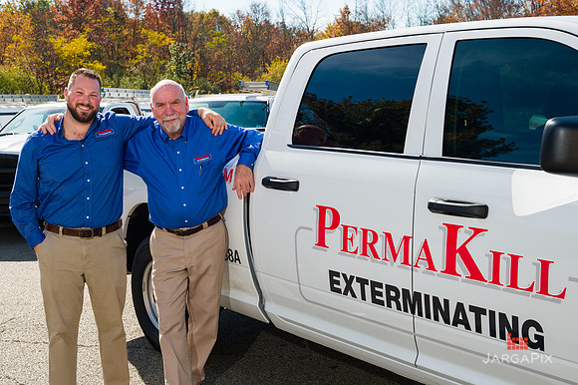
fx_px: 704
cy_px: 186
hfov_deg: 44.6
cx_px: 276
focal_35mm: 44
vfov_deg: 30.5
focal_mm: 40
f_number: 11
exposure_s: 1/200
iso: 100
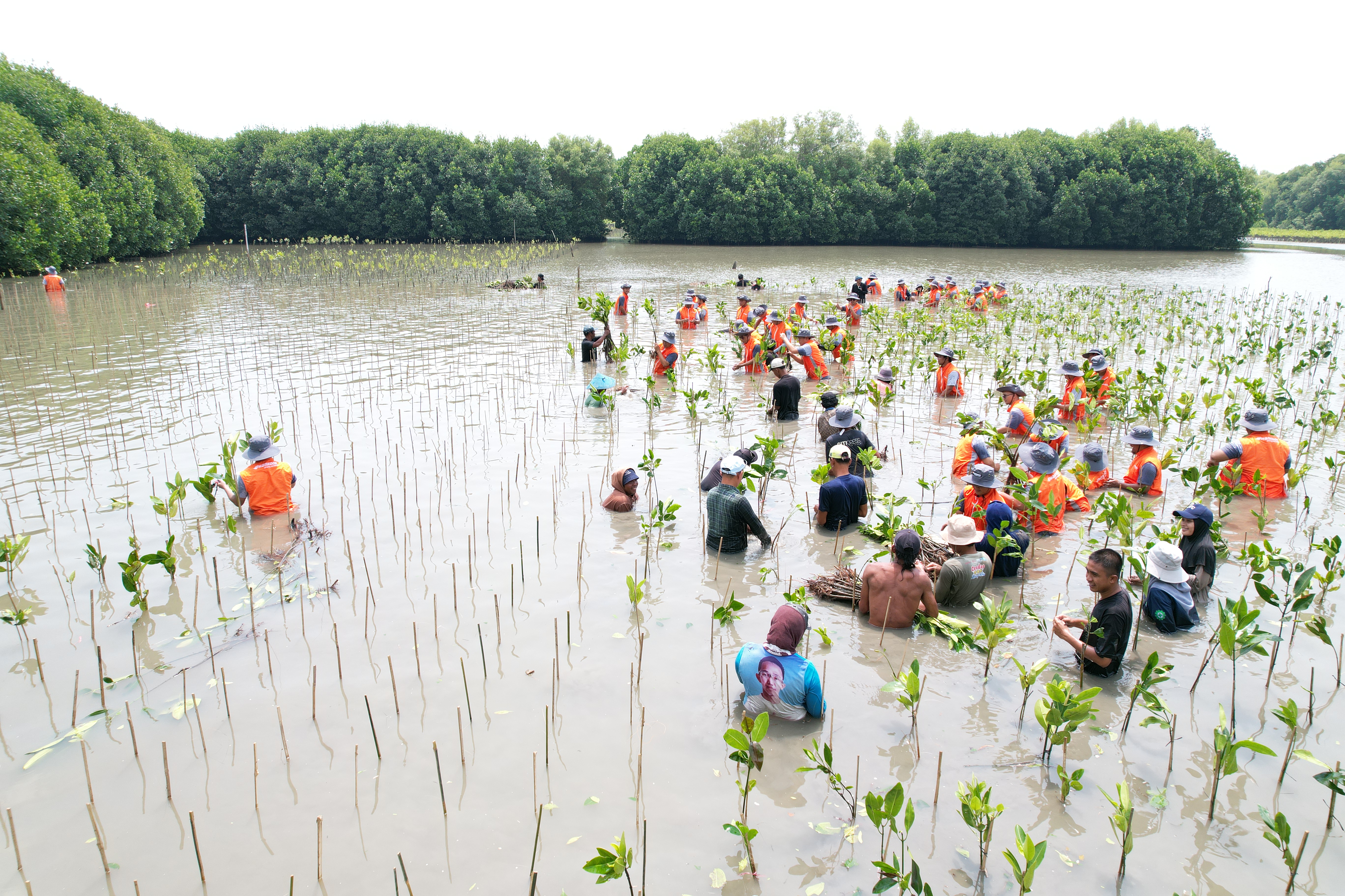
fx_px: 822
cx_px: 672
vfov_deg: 57.2
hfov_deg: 78.6
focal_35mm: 22
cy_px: 448
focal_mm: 8.38
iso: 100
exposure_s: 1/100
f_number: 2.8
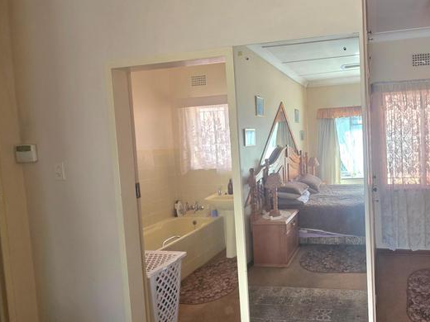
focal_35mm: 20
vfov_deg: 65.9
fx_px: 248
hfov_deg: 75.3
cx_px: 327
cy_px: 154
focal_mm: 2.2
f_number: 1.9
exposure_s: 1/101
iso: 100
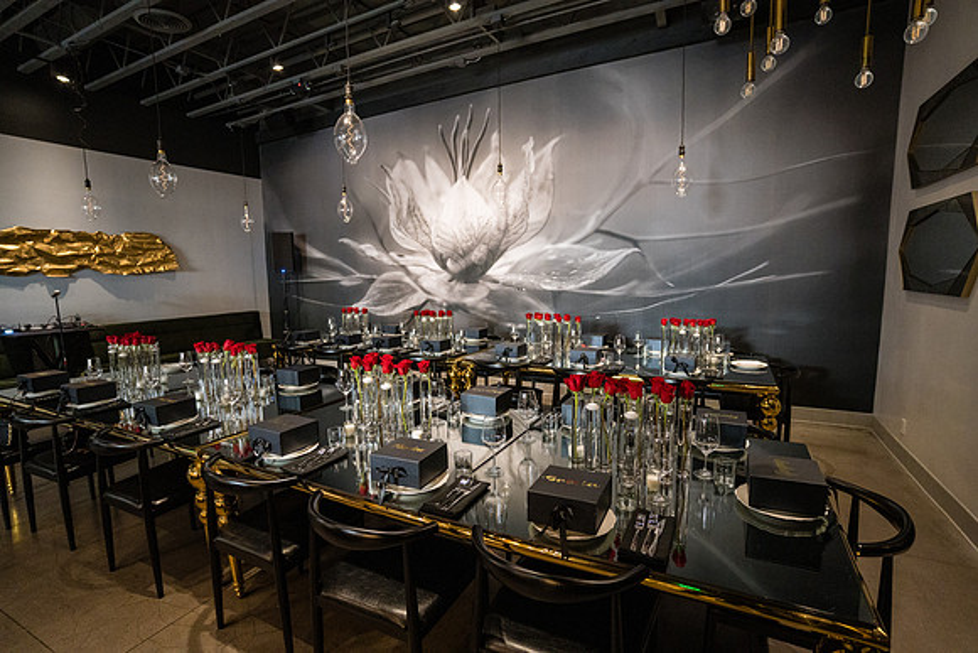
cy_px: 326
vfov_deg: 70.5
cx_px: 489
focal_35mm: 17
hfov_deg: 93.3
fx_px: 462
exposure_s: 1/15
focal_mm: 17
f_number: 2.8
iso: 3200
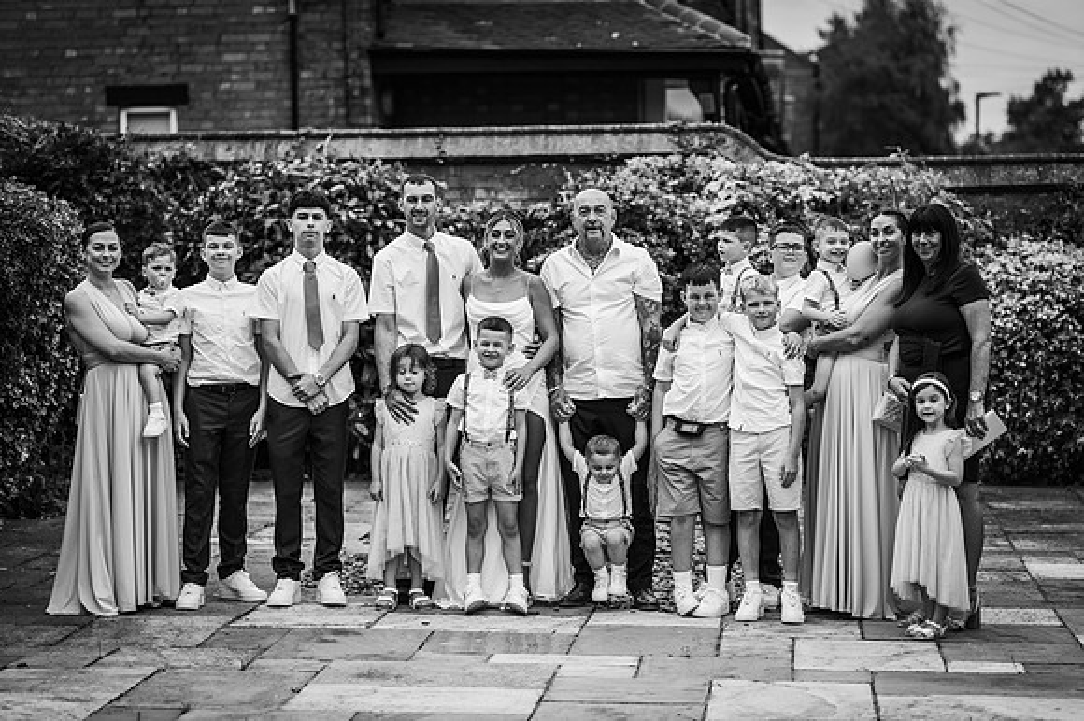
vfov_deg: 14.3
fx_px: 2867
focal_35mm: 95
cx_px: 606
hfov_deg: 21.4
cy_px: 331
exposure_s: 1/1250
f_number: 2.2
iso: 100
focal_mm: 85
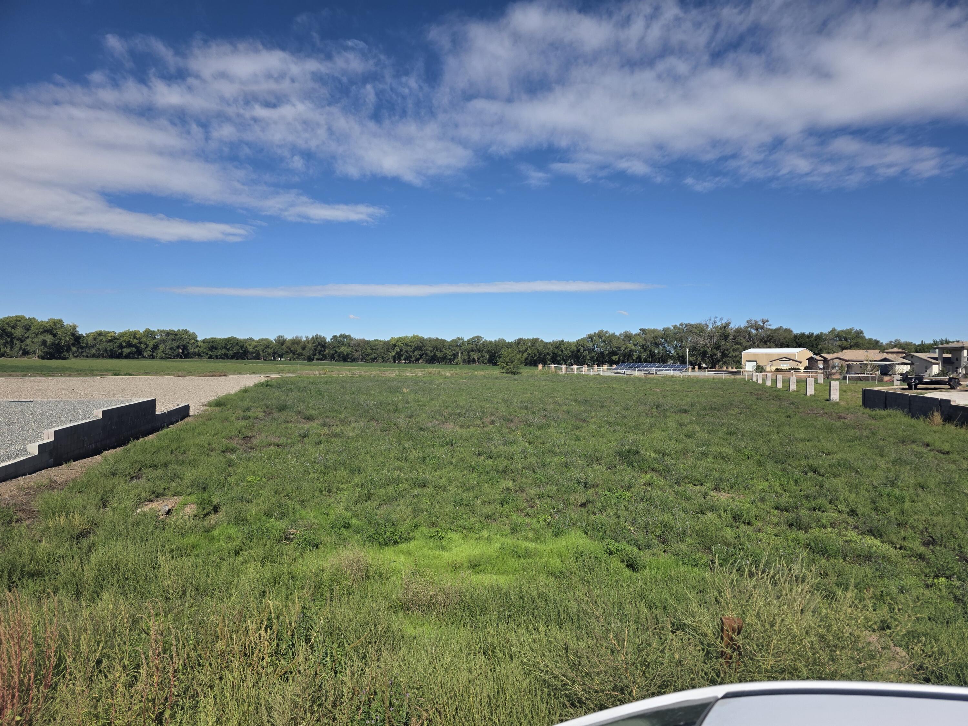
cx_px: 484
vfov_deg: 58.9
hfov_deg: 73.9
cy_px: 363
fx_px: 643
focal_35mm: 23
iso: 80
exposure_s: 1/7944
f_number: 1.7
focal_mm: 6.3
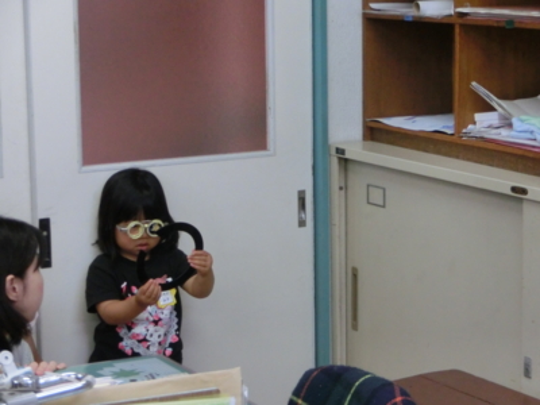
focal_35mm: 99
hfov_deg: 19.8
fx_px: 1544
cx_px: 270
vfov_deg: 14.9
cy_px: 202
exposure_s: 1/80
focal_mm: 17.45
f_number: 5.2
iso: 800
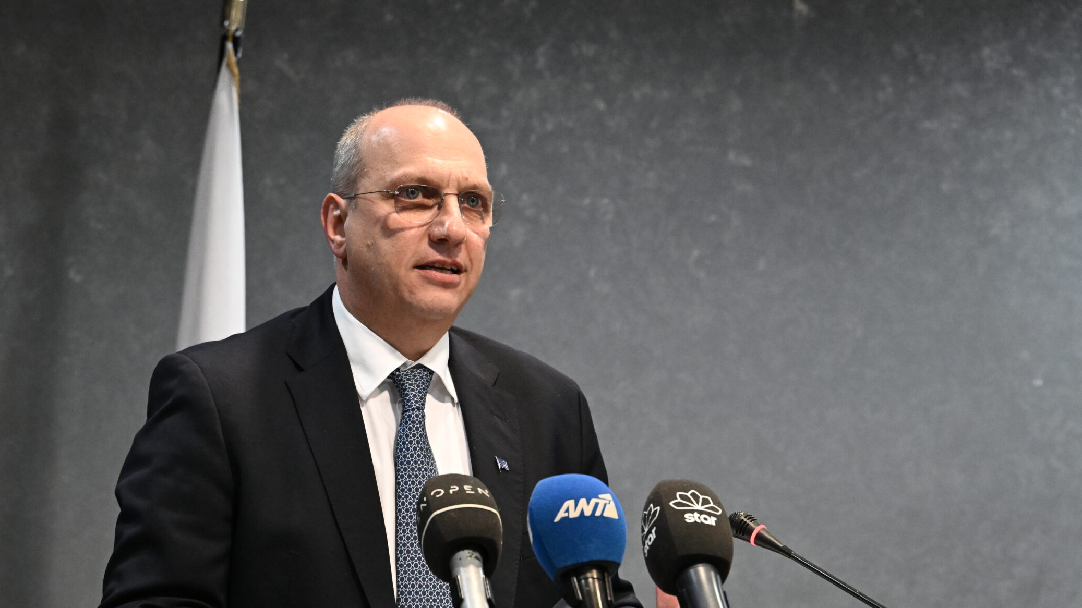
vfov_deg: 12.5
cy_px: 409
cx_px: 452
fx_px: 2783
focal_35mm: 97
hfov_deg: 22.0
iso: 6400
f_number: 5
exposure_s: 1/200
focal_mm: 75
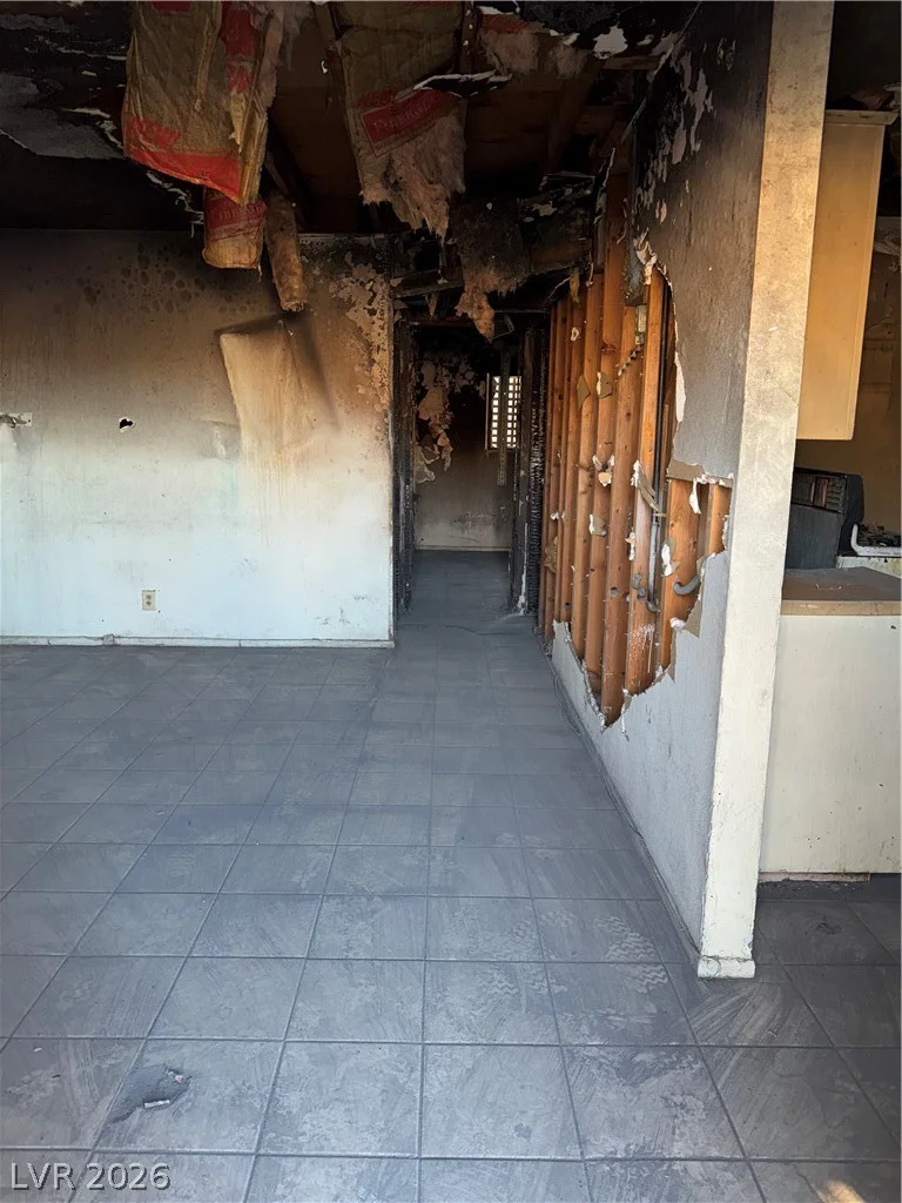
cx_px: 451
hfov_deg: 56.8
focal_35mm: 24
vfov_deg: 71.6
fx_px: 834
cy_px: 602
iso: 80
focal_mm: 6.76
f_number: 1.78
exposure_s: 1/33
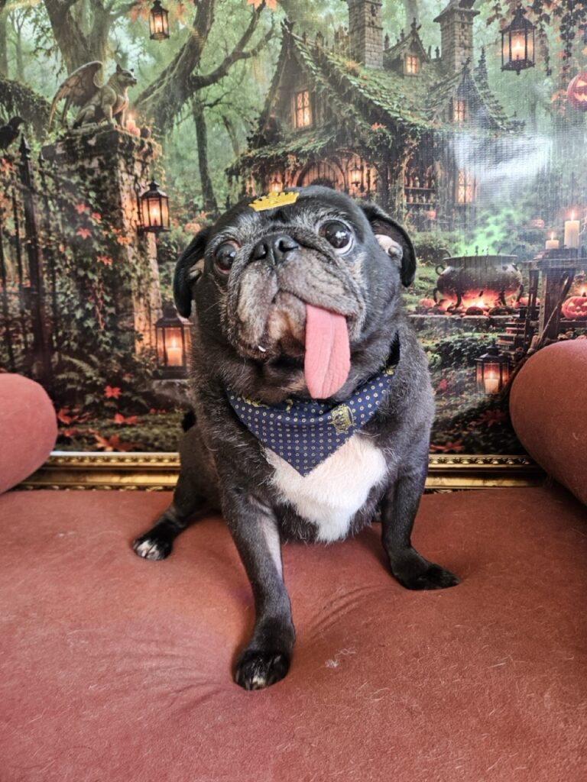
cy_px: 391
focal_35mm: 23
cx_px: 294
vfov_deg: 73.9
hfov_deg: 58.9
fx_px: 520
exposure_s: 1/207
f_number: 1.8
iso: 200
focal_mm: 5.4
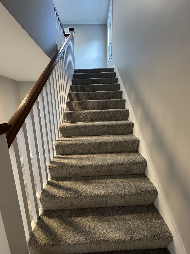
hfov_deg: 85.7
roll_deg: +0.8
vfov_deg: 102.1
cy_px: 127
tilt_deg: -12.1
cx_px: 95
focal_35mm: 14
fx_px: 102
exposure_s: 1/60
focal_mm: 2.22
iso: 800
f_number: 2.2
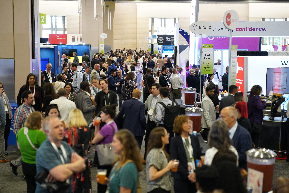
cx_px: 144
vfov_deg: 20.3
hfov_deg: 30.1
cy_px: 96
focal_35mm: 67
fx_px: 538
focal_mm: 67
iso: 2000
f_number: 2
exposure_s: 1/250
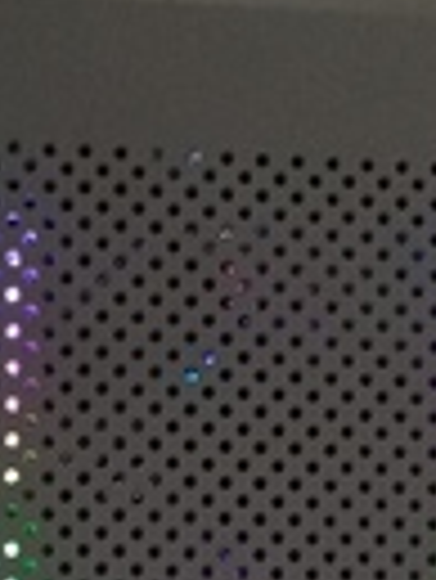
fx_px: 1542
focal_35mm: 92
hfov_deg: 15.9
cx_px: 38
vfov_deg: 18.5
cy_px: 910
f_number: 1.8
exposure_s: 1/20
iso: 2118
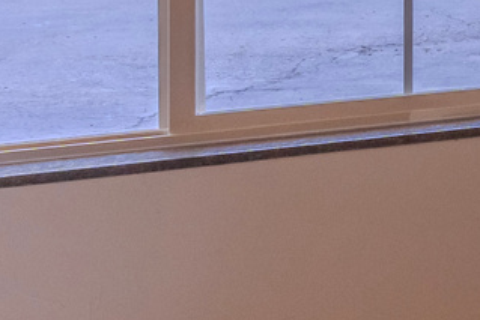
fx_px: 1454
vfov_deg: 12.0
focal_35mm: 109
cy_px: -157
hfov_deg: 12.4
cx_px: 1293
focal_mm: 17
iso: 1000
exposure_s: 1/640
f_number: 8
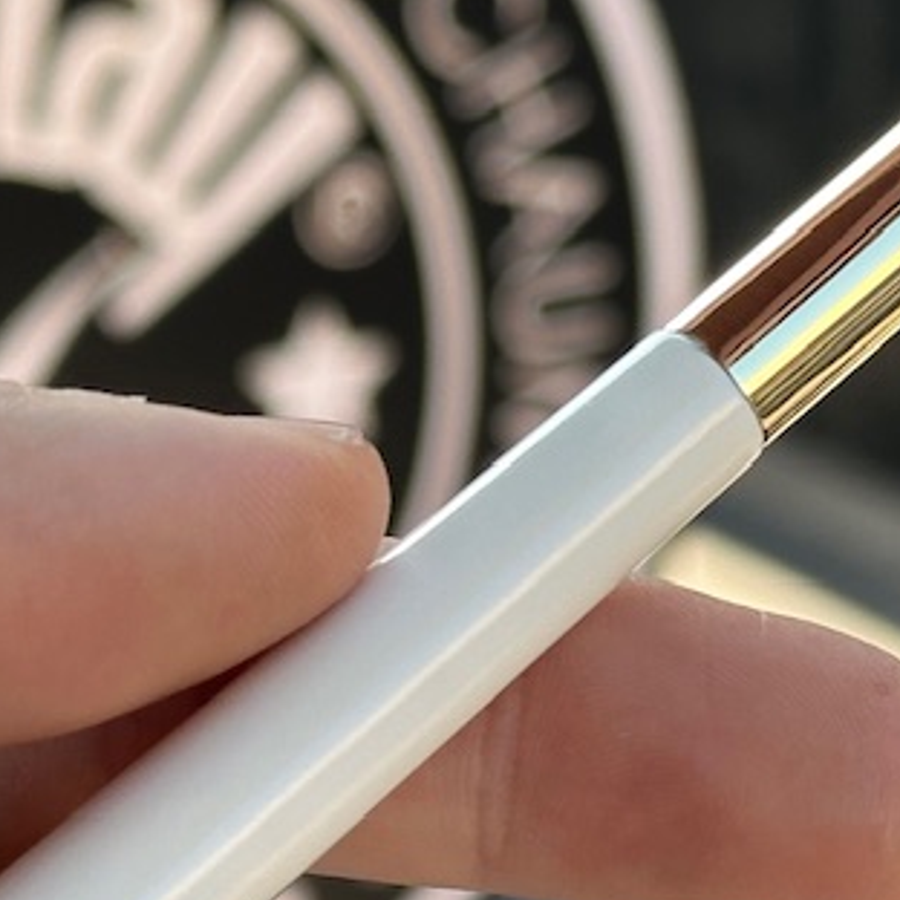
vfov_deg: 10.0
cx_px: 678
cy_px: 571
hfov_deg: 10.0
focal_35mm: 174
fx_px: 5118
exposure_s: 1/412
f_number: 1.78
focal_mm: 6.86
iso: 64
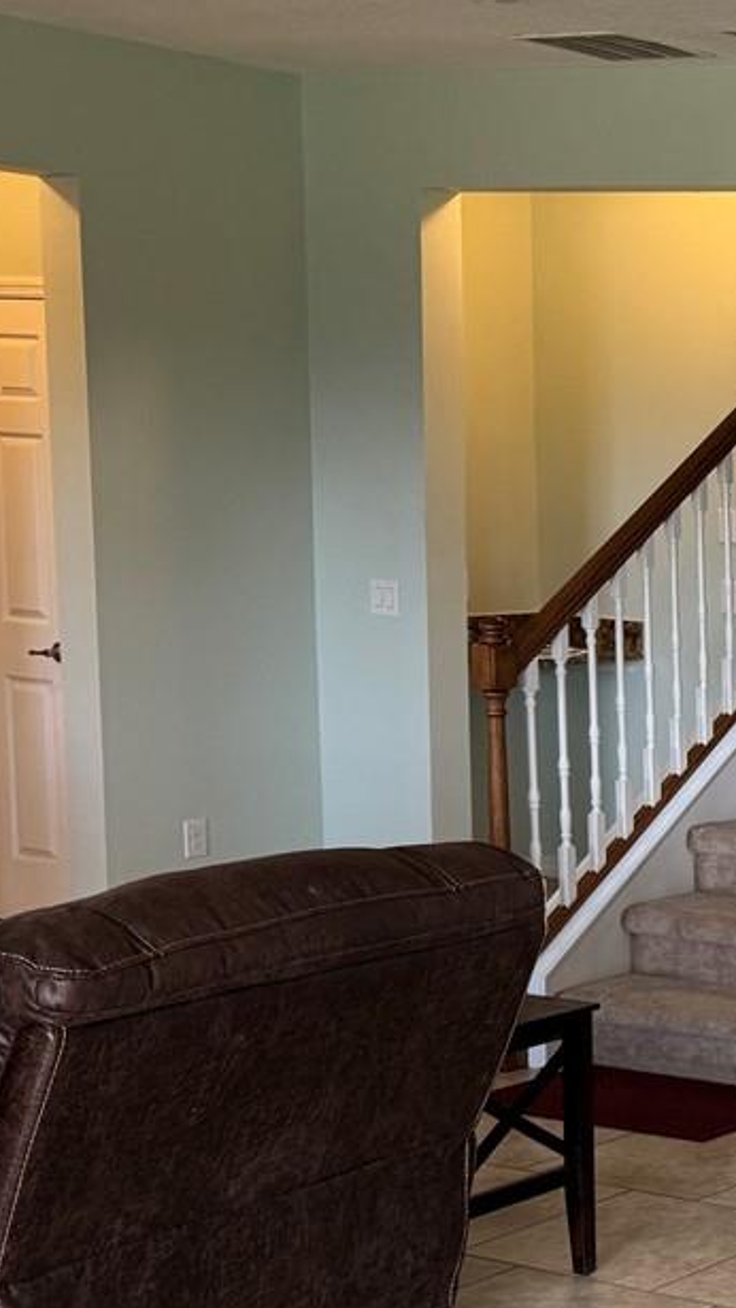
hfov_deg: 14.3
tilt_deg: -8.4
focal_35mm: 68
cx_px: 1551
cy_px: 800
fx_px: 2359
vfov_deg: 30.9
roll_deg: -2.1
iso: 125
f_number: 1.78
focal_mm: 6.76
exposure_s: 1/60
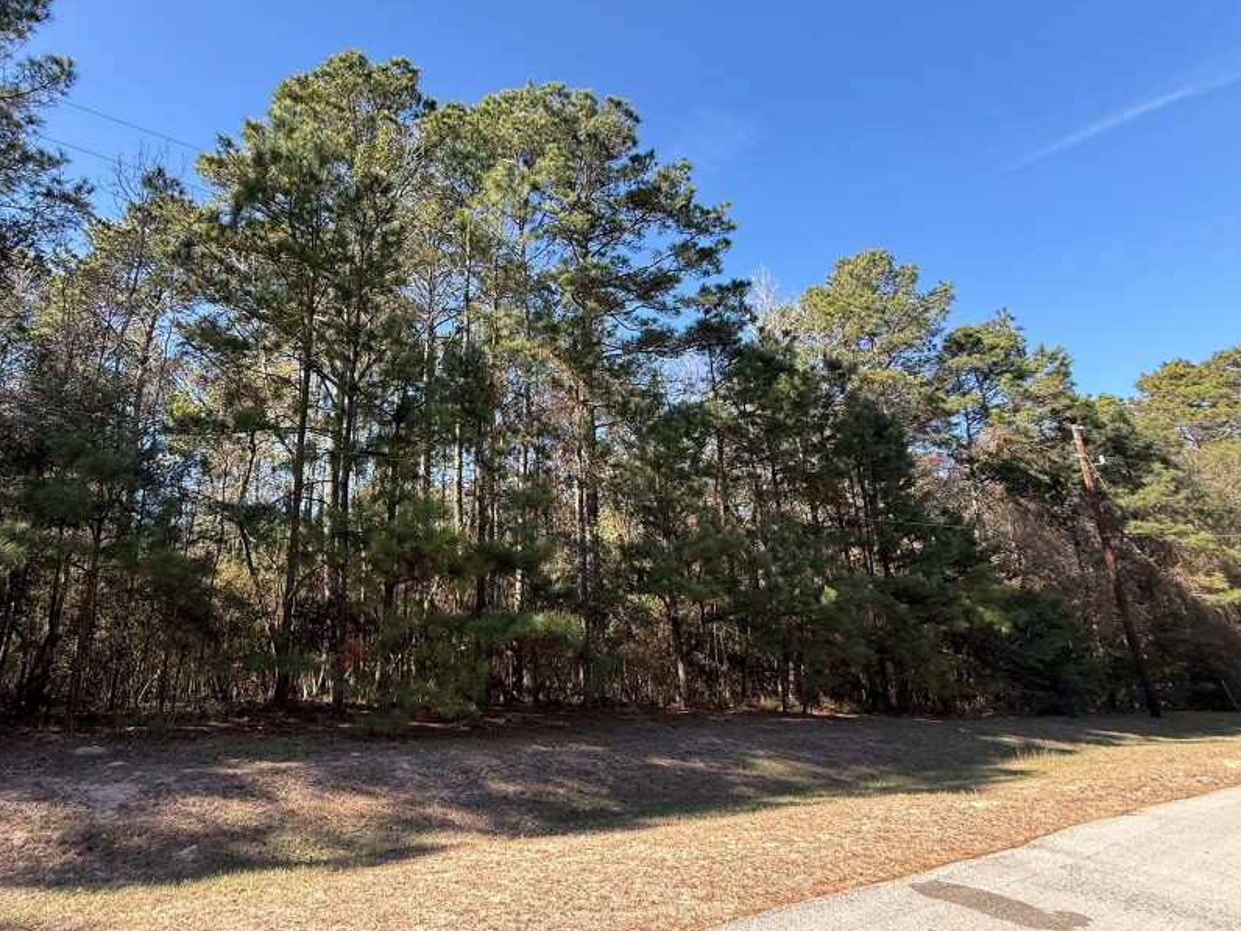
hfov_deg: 85.7
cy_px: 402
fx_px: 645
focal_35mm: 18
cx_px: 451
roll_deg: -1.0
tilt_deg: +19.8
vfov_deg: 71.3
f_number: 2.2
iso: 64
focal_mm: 2.22
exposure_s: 1/351
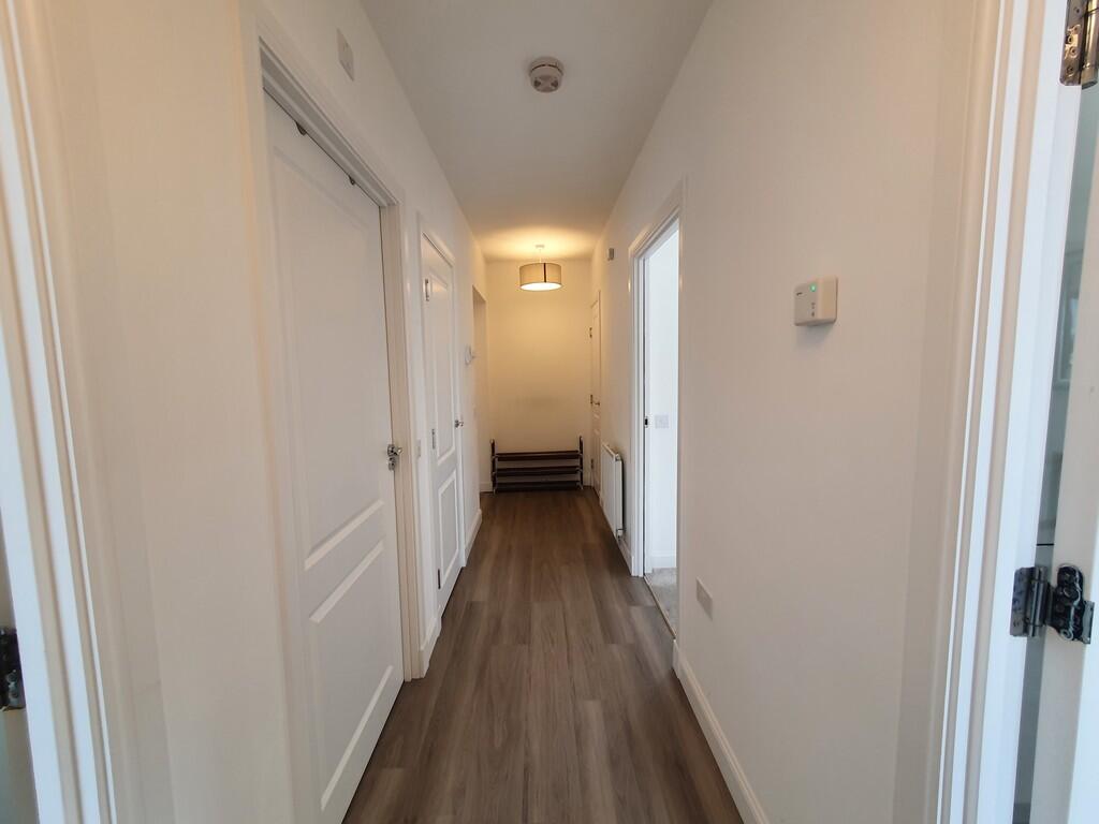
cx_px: 550
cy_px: 412
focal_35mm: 13
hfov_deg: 106.2
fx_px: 413
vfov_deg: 89.9
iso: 125
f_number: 2.2
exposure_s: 1/50
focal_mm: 1.8
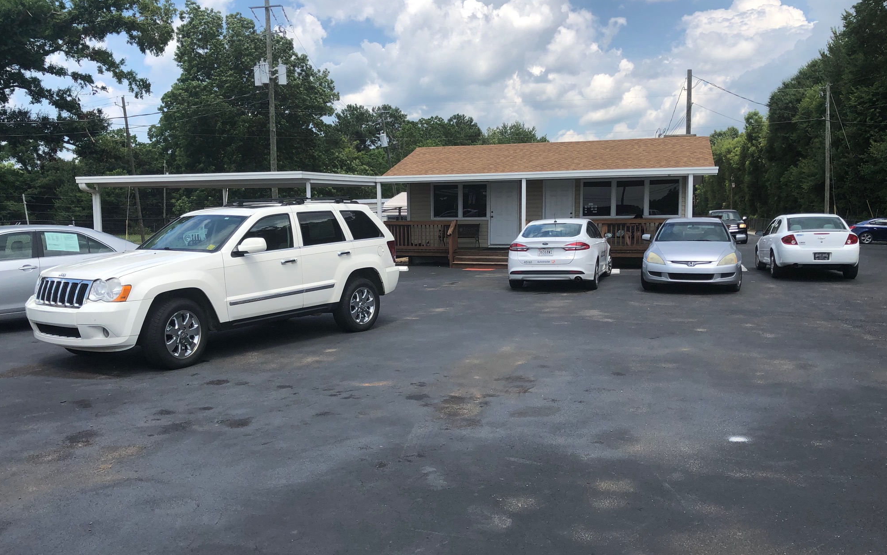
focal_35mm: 30
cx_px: 447
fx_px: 725
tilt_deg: -5.8
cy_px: 288
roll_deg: +0.3
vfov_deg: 41.8
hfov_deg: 62.9
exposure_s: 1/1499
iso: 20
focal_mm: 3.99
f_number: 1.8
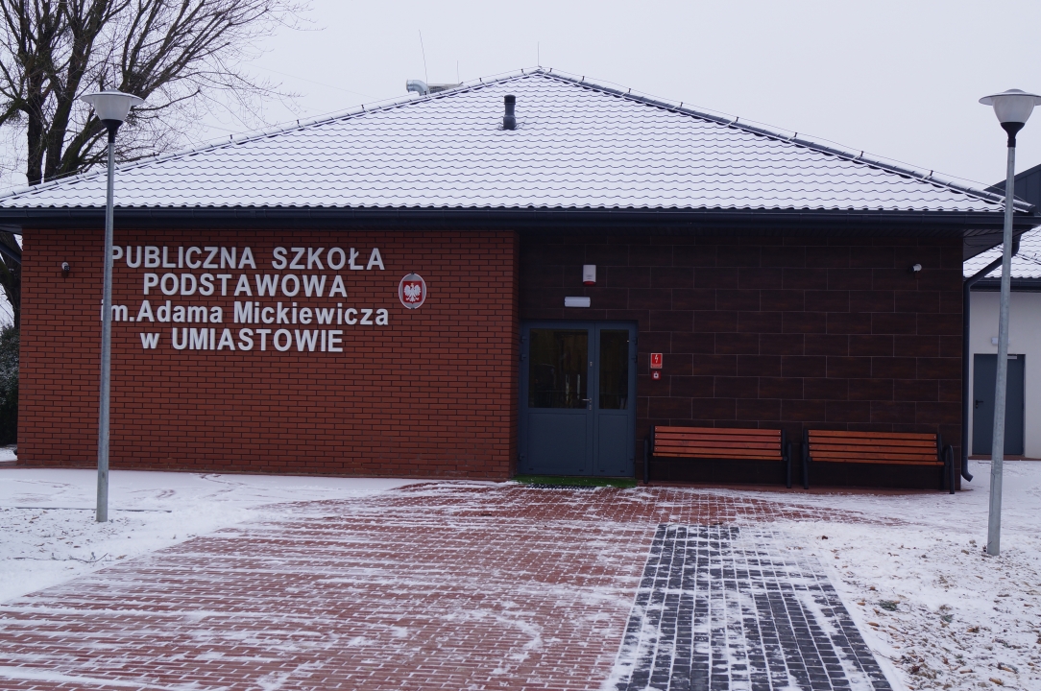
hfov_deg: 37.9
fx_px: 1516
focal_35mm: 52
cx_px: 520
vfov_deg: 25.7
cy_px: 346
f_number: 9
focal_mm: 35
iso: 100
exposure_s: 1/80
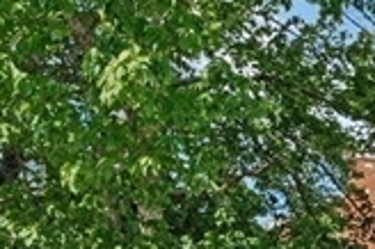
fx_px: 1041
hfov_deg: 14.7
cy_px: 364
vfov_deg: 13.0
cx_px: 853
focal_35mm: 100
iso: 320
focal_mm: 16
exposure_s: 1/250
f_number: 9
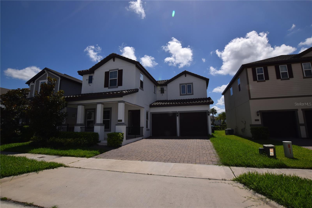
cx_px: 156
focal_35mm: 16
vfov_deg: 72.0
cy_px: 104
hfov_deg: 95.0
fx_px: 143
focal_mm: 11
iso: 100
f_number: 14
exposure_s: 1/200
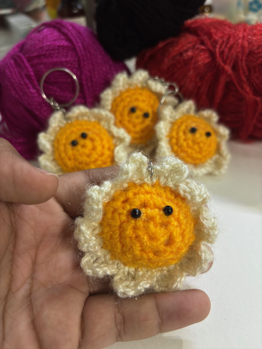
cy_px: 174
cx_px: 131
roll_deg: +1.3
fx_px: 262
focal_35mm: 26
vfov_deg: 67.3
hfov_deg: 53.1
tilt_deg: -42.0
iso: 160
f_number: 1.6
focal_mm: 5.96
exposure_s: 1/50
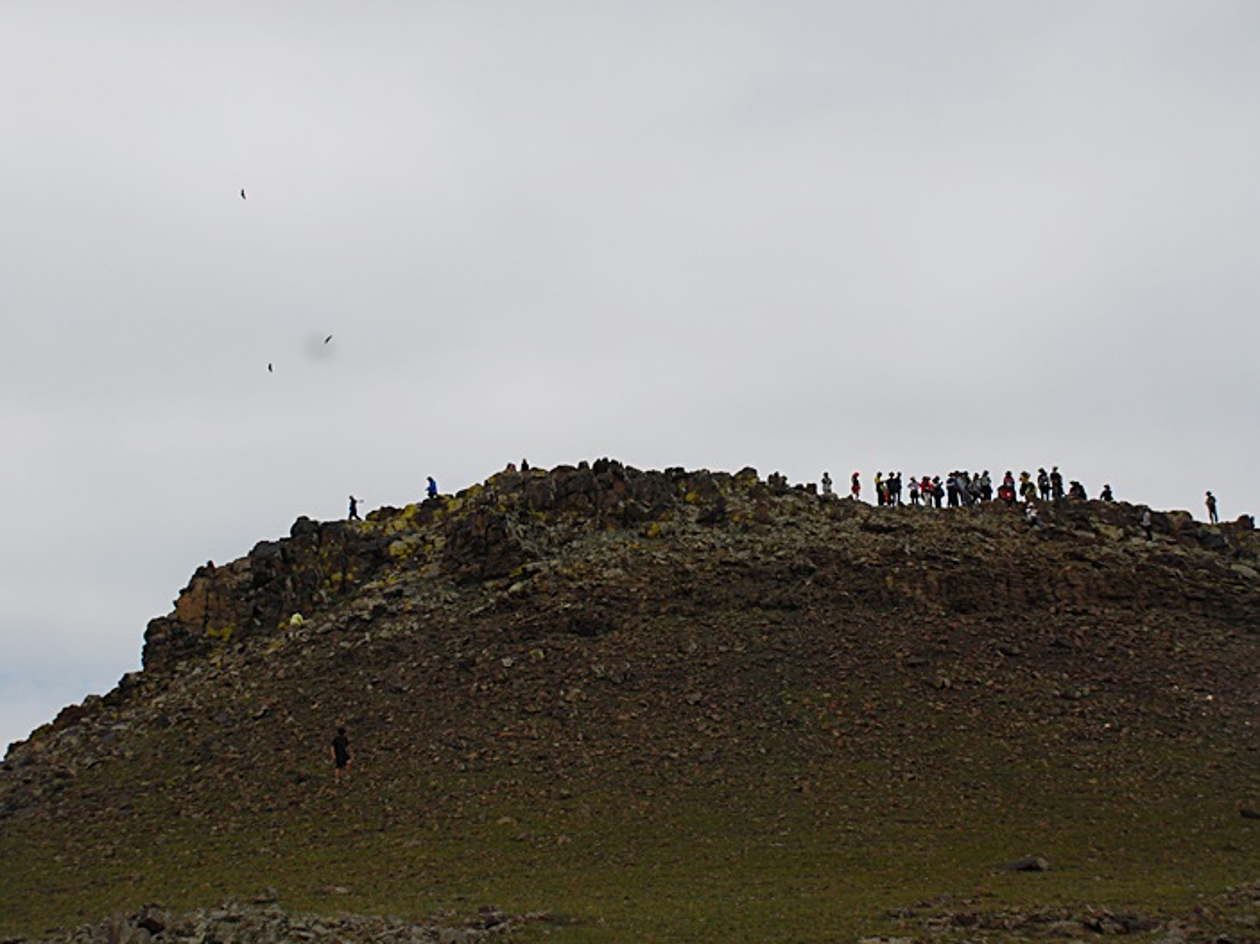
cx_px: 649
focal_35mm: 58
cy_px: 468
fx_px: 2094
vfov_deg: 25.4
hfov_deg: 33.5
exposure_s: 1/2500
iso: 400
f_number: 5.6
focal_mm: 35
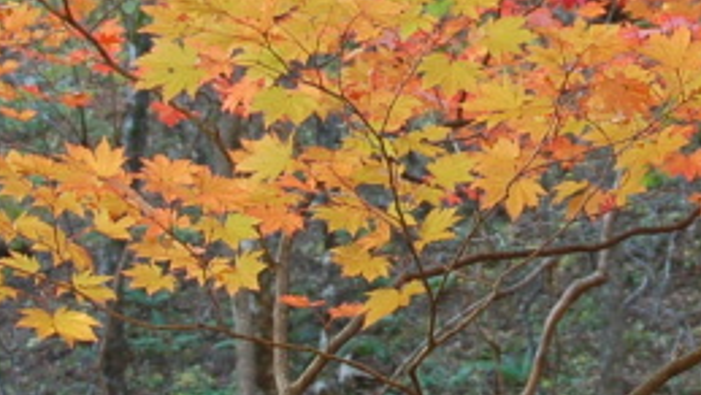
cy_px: 15
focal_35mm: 149
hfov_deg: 14.3
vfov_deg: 8.1
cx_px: 579
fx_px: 2771
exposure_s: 1/60
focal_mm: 24
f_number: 4
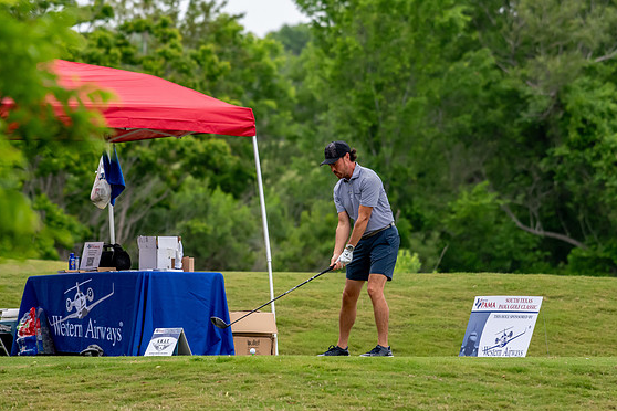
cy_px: 205
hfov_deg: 4.6
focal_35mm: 452
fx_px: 7746
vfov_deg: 3.0
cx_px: 313
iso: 1400
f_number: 5.6
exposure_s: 1/2000
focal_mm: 290
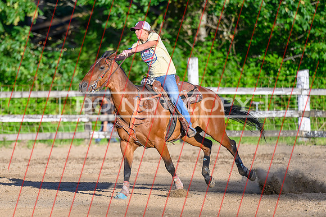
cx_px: 139
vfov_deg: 4.0
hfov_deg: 6.0
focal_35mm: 344
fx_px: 3116
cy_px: 141
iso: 220
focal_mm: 200
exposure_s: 1/2500
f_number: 2.8
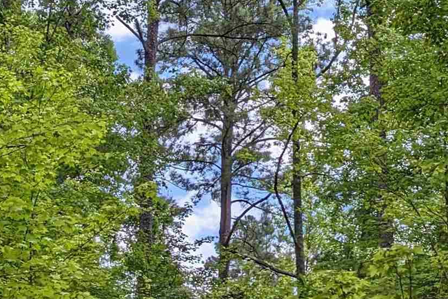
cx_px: 239
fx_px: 1307
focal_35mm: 105
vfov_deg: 13.0
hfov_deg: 19.5
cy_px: 208
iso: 53
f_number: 1.73
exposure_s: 1/2924
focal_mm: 4.38
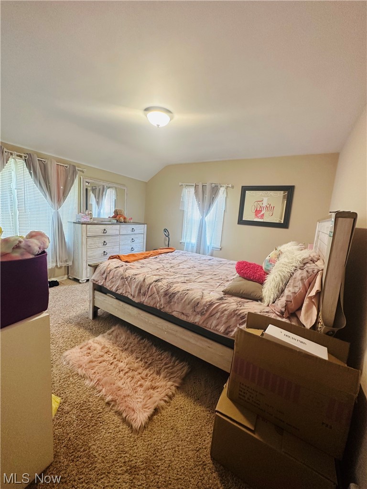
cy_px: 244
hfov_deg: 85.7
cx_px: 184
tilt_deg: -9.4
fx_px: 198
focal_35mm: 14
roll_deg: -4.6
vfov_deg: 102.1
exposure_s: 1/60
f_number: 2.2
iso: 200
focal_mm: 2.22
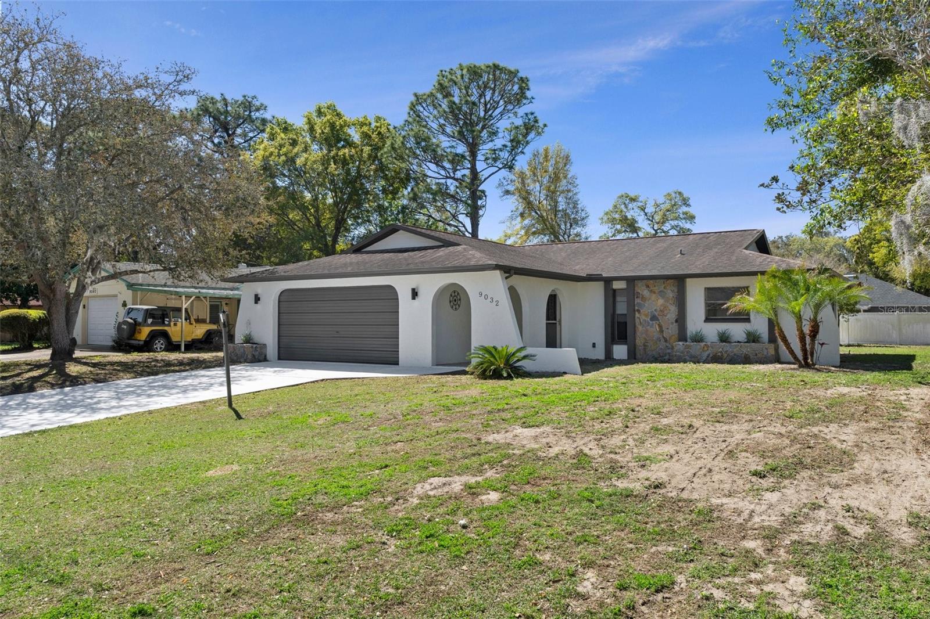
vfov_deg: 50.4
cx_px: 465
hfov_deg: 70.4
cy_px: 310
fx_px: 659
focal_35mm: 26
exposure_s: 1/125
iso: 320
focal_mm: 17
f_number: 8
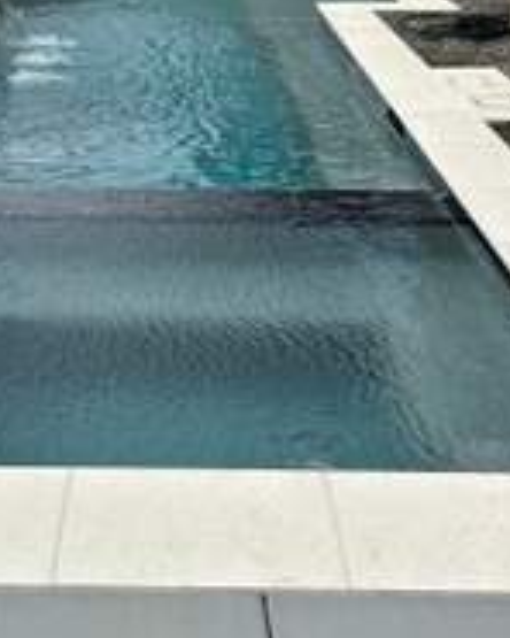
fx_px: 1038
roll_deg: +0.1
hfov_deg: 27.4
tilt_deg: -14.5
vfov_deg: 33.2
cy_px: 128
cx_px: 165
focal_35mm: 55
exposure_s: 1/5076
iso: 50
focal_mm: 5.7
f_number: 1.5
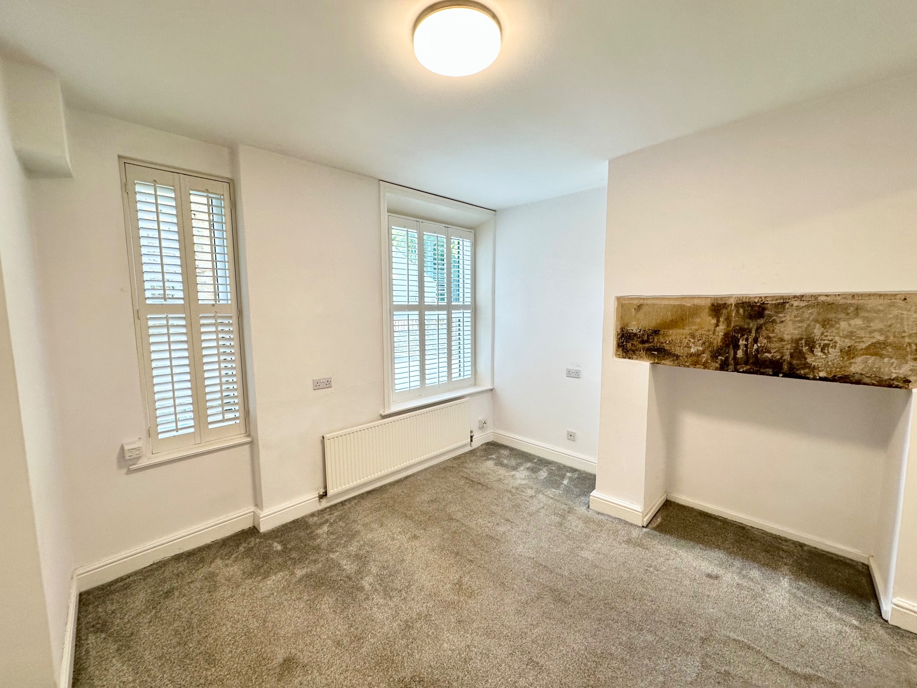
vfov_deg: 85.7
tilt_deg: -6.3
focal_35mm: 14
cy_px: 344
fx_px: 371
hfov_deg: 102.1
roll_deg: +0.8
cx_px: 458
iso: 100
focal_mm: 2.22
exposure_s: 1/100
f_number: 2.2
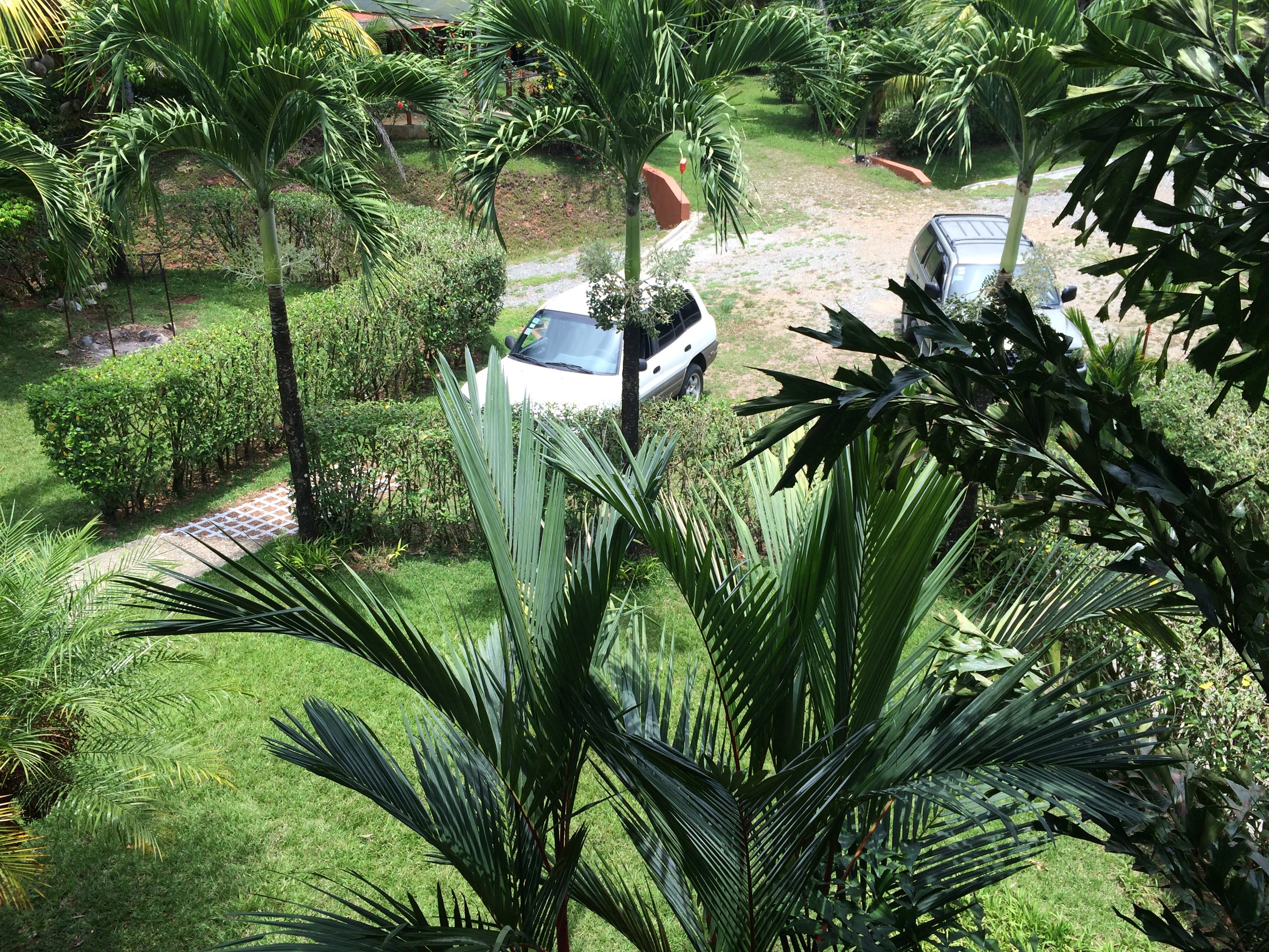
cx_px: 634
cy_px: 476
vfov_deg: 46.8
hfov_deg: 60.0
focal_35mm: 30
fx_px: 1100
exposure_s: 1/707
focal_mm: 4.12
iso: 40
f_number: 2.2
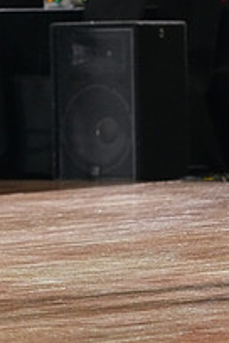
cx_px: 201
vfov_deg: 4.9
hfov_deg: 3.3
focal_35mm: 415
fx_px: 3959
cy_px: -143
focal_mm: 146
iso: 8000
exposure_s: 1/400
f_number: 5.6
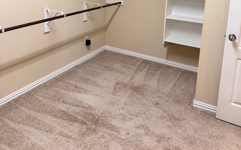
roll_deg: -1.6
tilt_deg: -10.5
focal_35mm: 34
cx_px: 120
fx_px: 223
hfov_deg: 56.7
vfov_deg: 34.6
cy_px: 8
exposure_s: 1/60
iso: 160
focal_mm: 6.76
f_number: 1.78
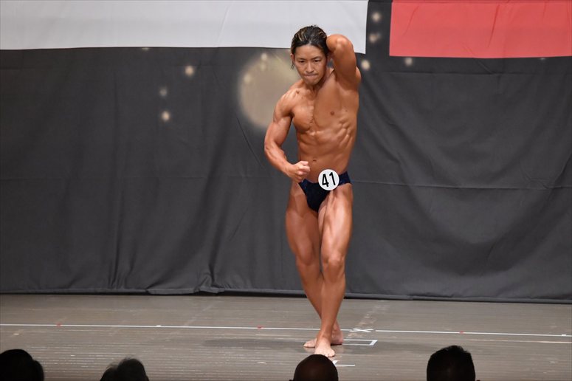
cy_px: 190
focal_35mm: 240
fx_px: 3812
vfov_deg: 5.7
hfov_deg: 8.6
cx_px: 286
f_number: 5.6
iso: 6400
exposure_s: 1/400
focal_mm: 160
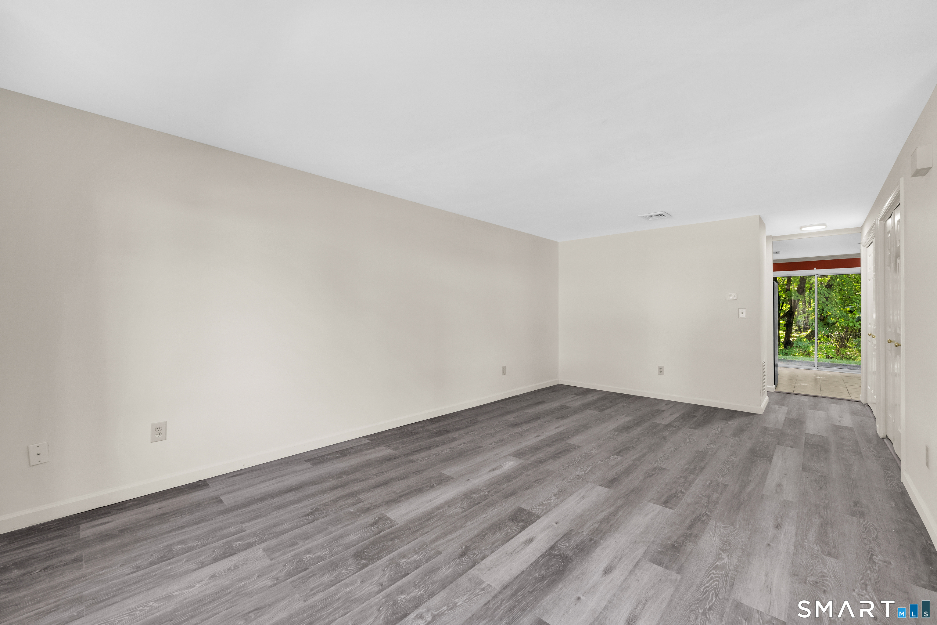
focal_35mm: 14
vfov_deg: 81.2
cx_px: 468
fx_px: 364
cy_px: 312
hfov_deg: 104.3
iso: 250
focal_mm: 14
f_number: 8
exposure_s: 1/250
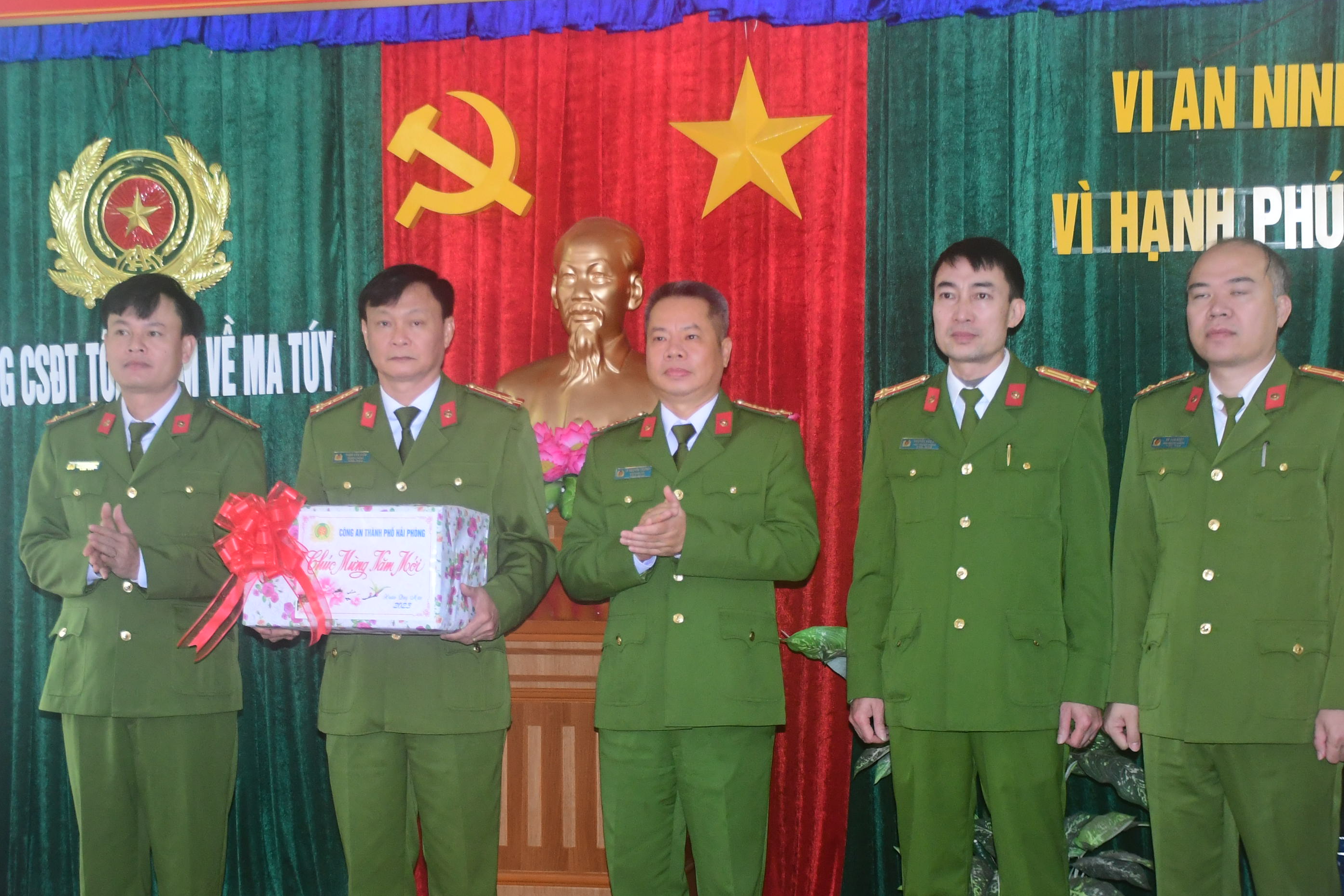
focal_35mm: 72
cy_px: 531
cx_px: 683
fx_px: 2688
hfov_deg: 28.1
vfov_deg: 18.9
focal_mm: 32
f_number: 4
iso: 1600
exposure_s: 1/200
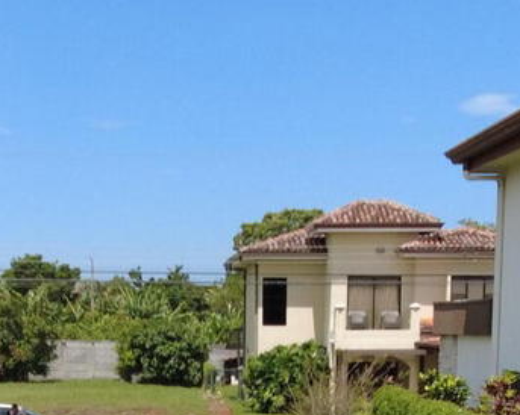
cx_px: 215
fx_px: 1261
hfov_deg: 23.3
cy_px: 604
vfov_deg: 17.1
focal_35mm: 82
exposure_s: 1/1250
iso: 100
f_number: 1.8
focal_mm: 3.2
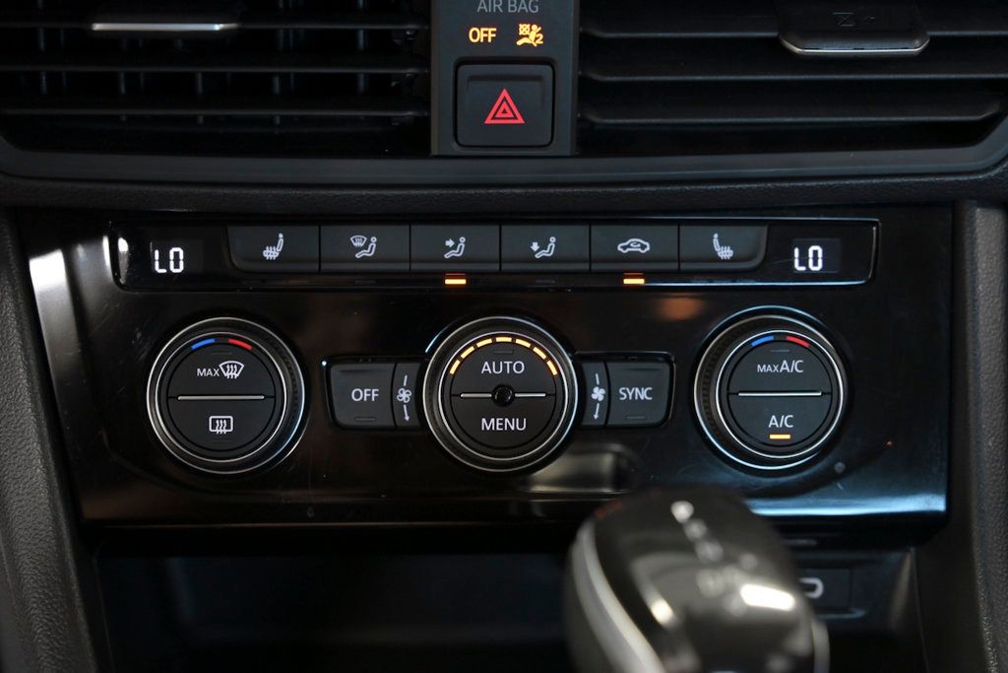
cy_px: 336
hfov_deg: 32.4
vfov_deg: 21.9
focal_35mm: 62
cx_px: 504
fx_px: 1736
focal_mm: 62
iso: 2500
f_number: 4.5
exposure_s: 1/160
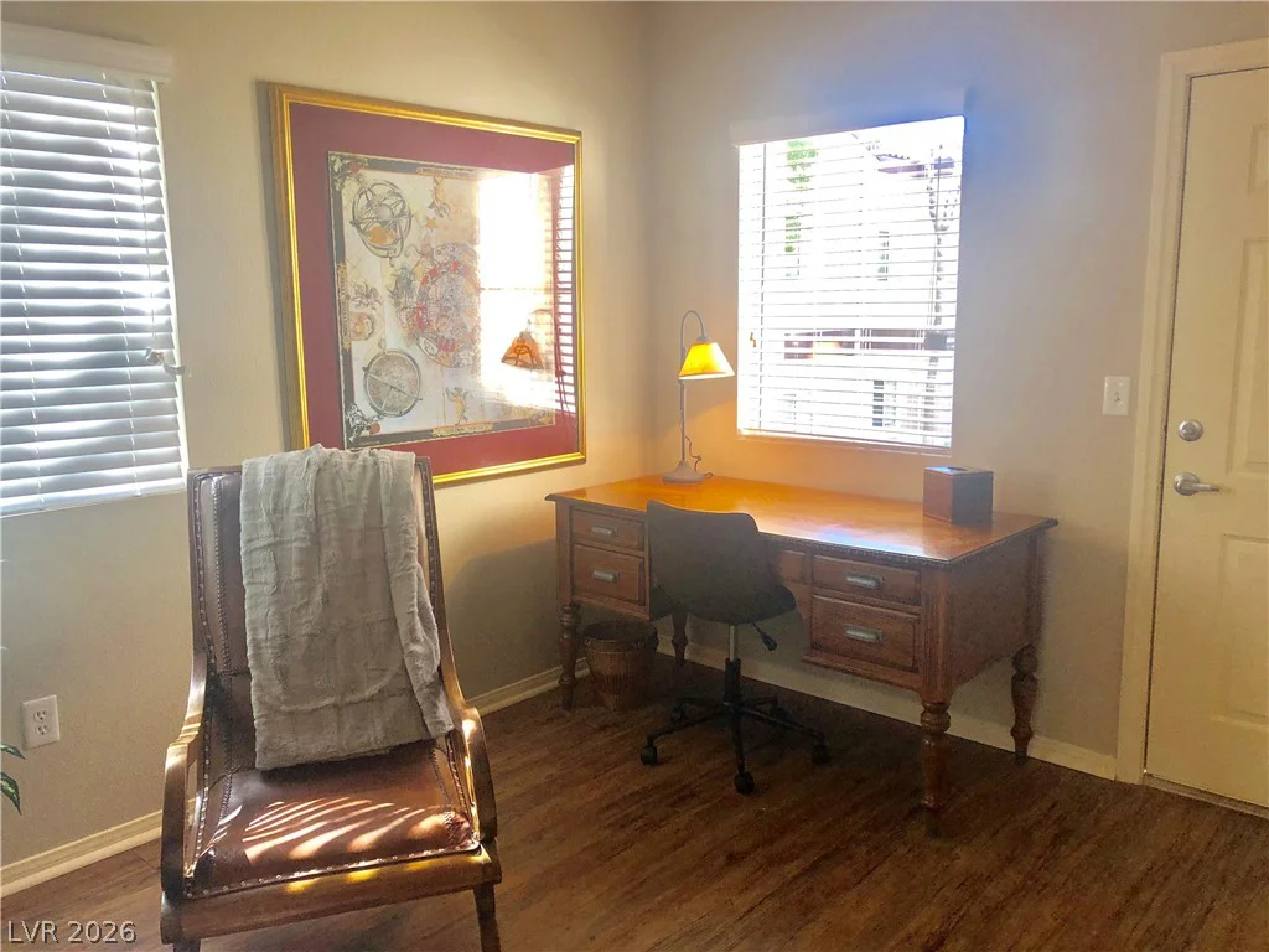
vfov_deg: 49.7
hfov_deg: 63.4
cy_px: 476
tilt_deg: -9.7
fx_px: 1026
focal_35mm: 28
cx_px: 634
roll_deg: +0.1
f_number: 1.8
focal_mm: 3.99
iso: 25
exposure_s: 1/40
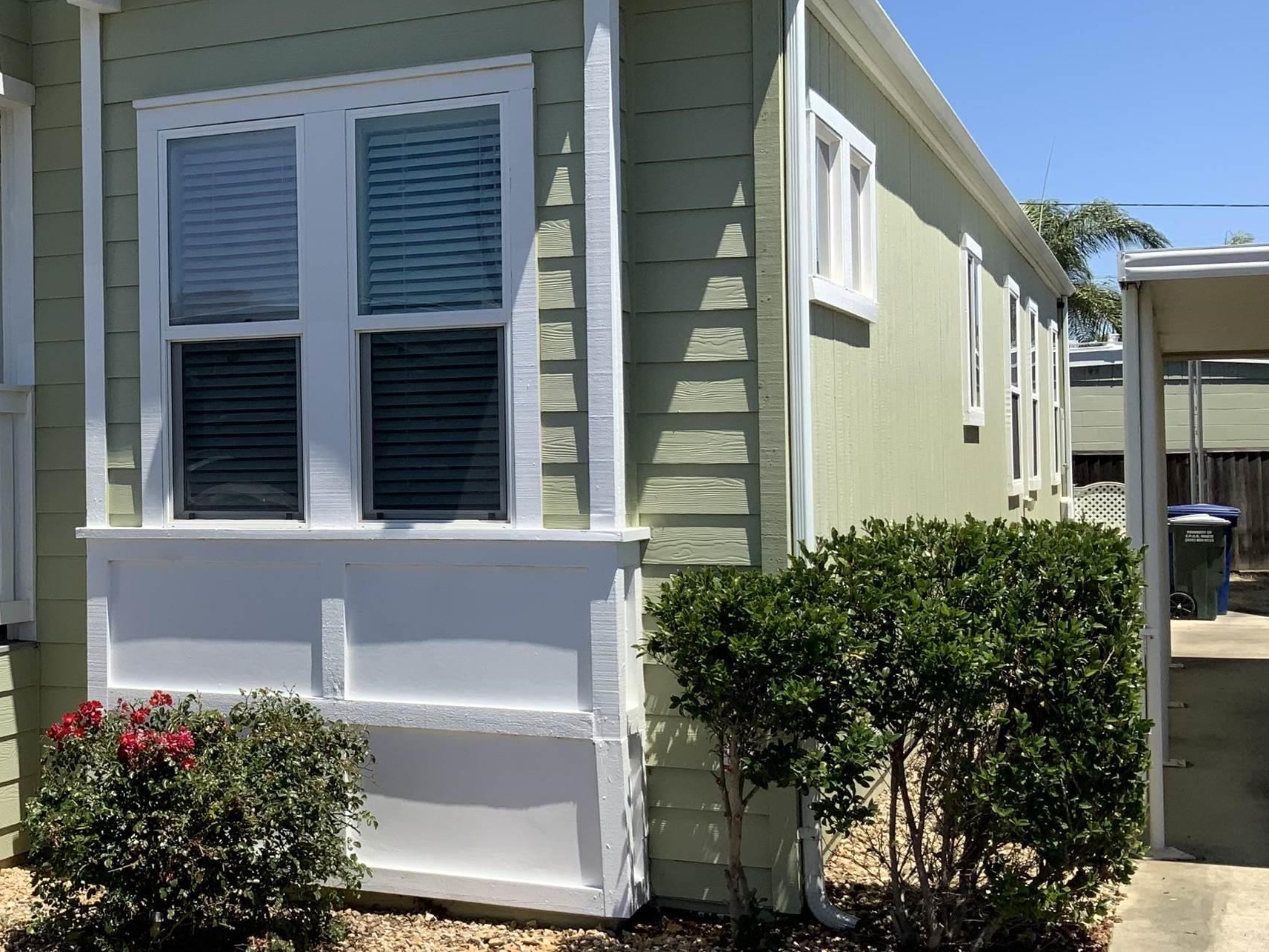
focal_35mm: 52
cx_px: 203
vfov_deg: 28.0
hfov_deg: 35.3
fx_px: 1906
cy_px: 420
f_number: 1.8
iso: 16
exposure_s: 1/1912
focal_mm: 3
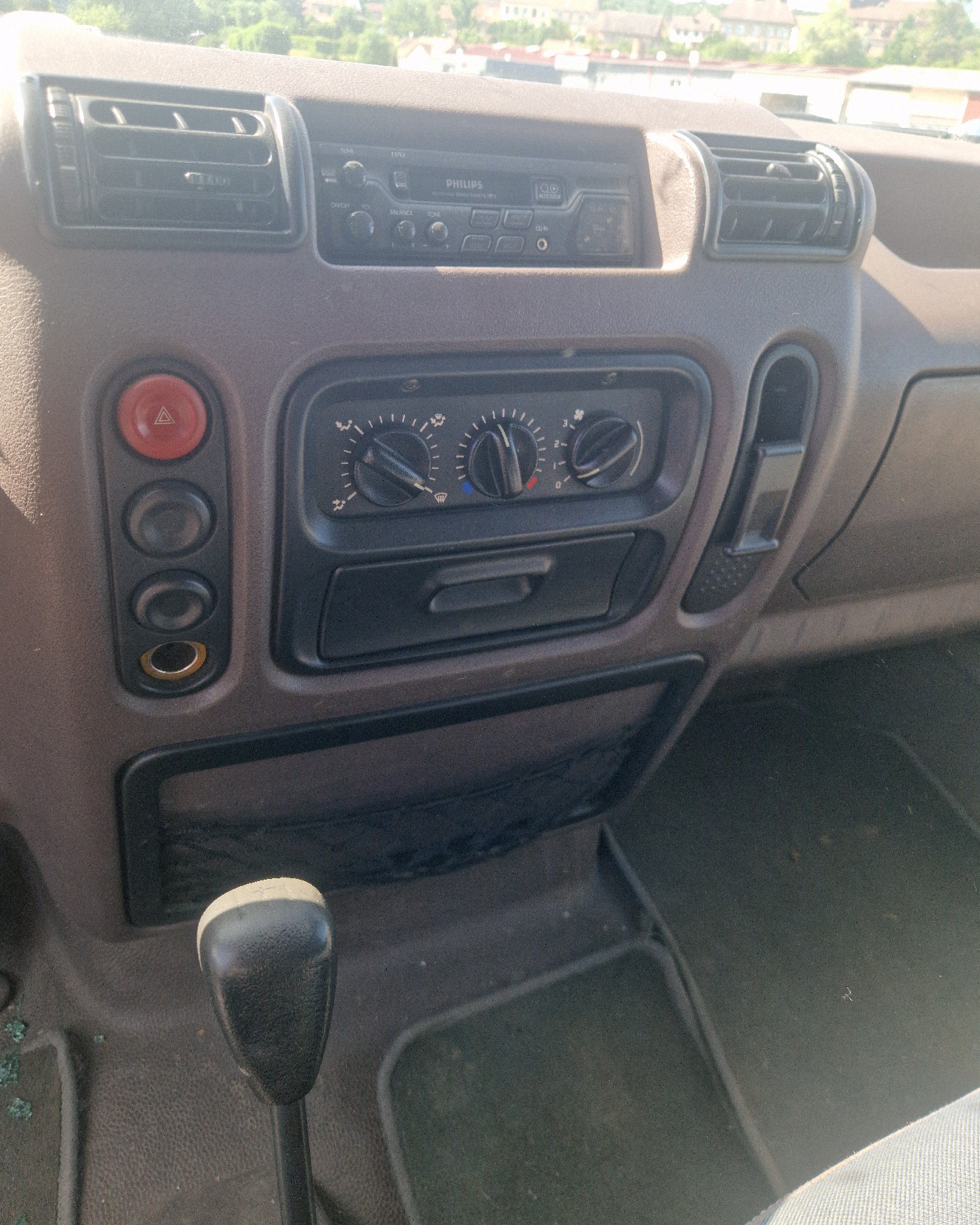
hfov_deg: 56.8
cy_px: 579
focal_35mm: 25
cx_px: 470
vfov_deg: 68.1
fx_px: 906
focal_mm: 5.4
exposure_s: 1/123
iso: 50
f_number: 1.8
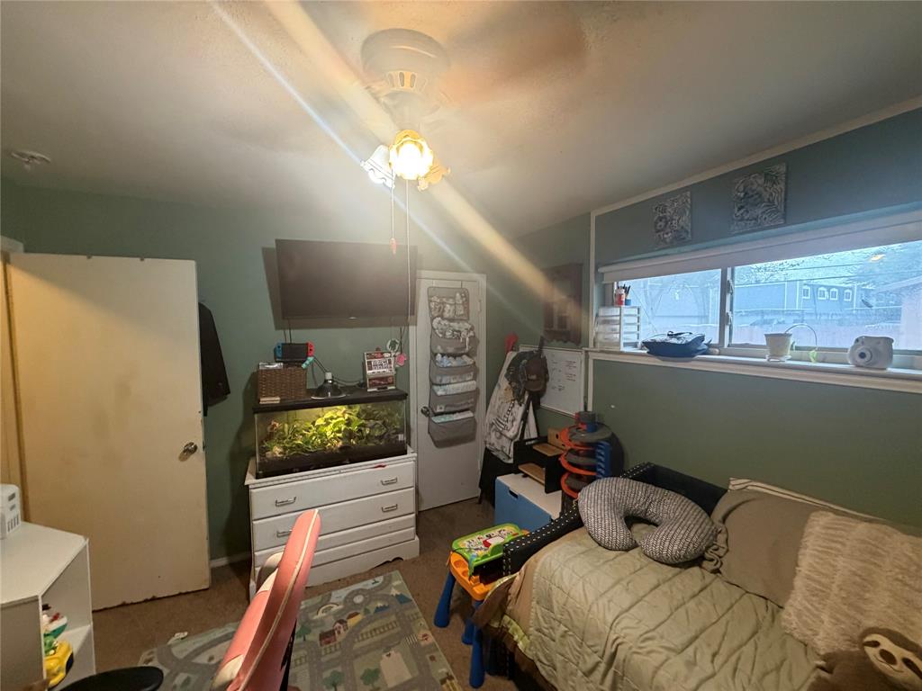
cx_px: 461
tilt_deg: -4.1
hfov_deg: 102.1
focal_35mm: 14
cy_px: 346
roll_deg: +1.0
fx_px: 373
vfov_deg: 85.7
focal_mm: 2.22
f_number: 2.2
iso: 500
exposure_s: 1/60
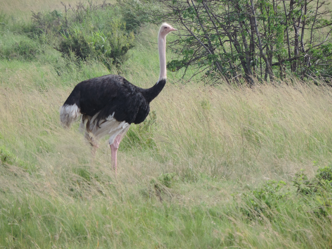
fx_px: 5755
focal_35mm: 600
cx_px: 166
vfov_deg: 2.5
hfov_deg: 3.3
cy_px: 124
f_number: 4.9
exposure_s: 1/250
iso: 180
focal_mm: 107
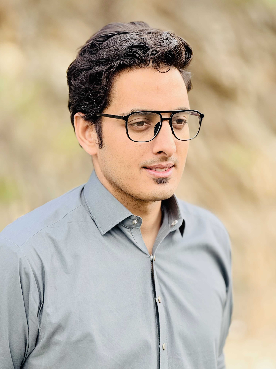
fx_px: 1276
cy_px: 184
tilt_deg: -1.2
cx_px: 138
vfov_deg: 16.4
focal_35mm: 120
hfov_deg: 12.3
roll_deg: -0.1
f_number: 2.8
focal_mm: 15.66
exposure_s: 1/99
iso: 64
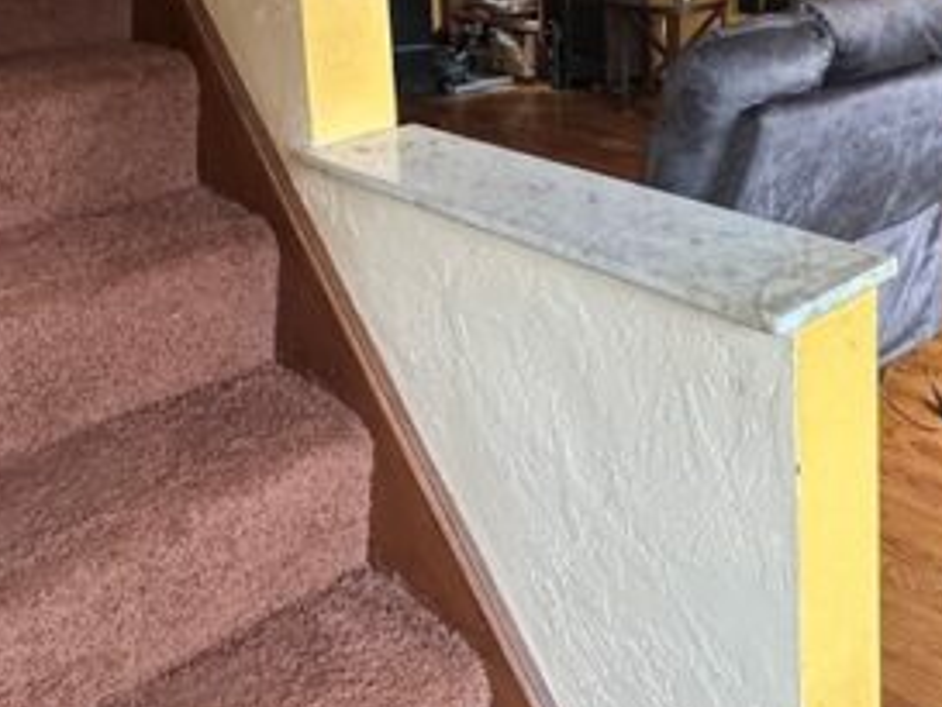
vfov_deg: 31.9
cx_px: 663
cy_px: -31
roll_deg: +1.9
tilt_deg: -6.9
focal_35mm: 41
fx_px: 1116
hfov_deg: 44.7
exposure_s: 1/60
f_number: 2.2
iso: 320
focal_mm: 2.22
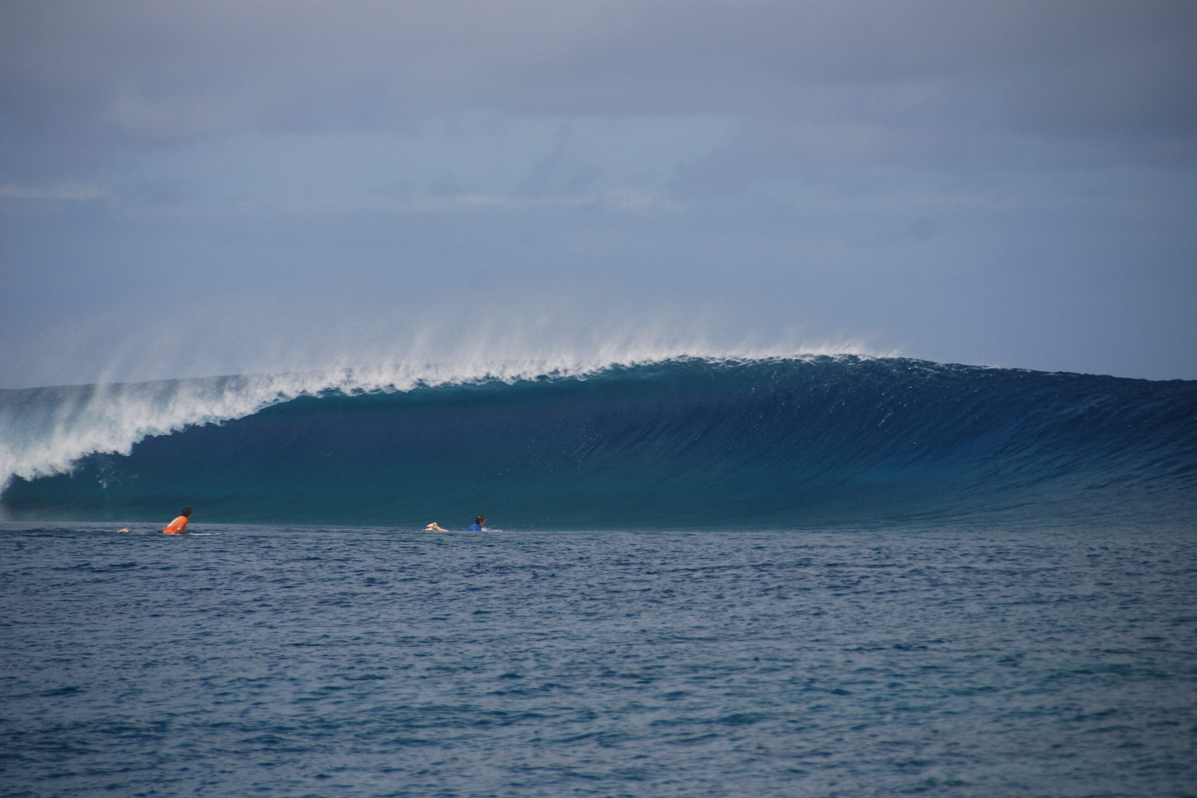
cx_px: 598
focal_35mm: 300
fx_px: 9973
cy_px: 399
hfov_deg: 6.9
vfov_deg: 4.6
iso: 200
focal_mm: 200
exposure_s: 1/500
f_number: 5.6
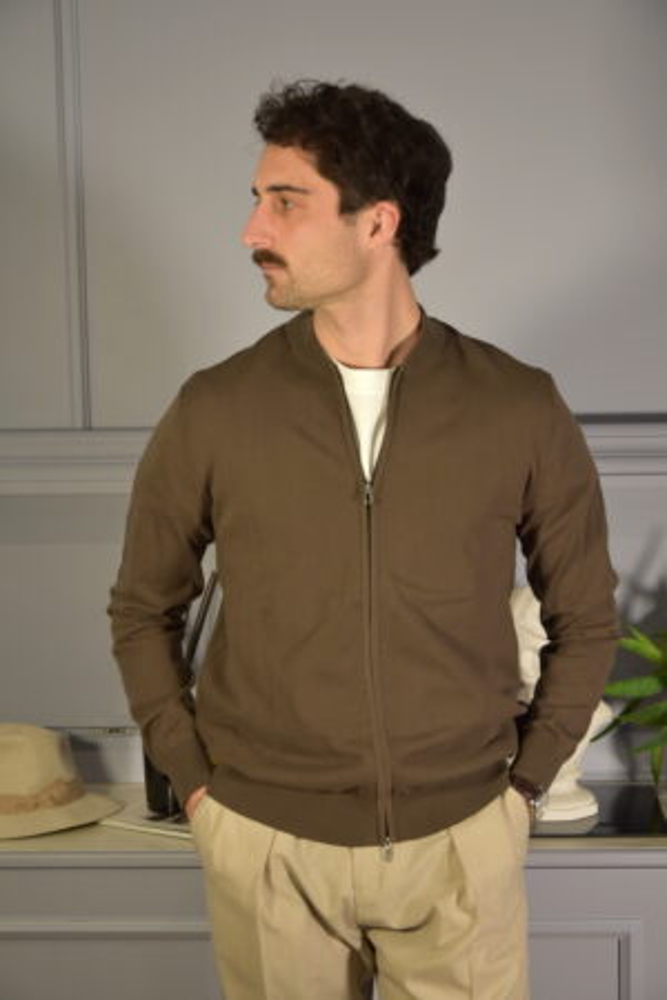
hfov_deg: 17.5
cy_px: 500
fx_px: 2168
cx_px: 334
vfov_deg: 26.0
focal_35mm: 78
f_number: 5
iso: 560
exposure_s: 1/30
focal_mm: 52
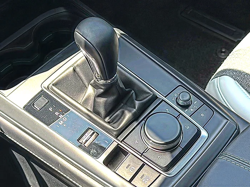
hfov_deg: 39.7
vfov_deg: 30.3
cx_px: 125
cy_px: 94
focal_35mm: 48
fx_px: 347
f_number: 1.78
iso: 80
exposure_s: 1/314
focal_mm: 6.86
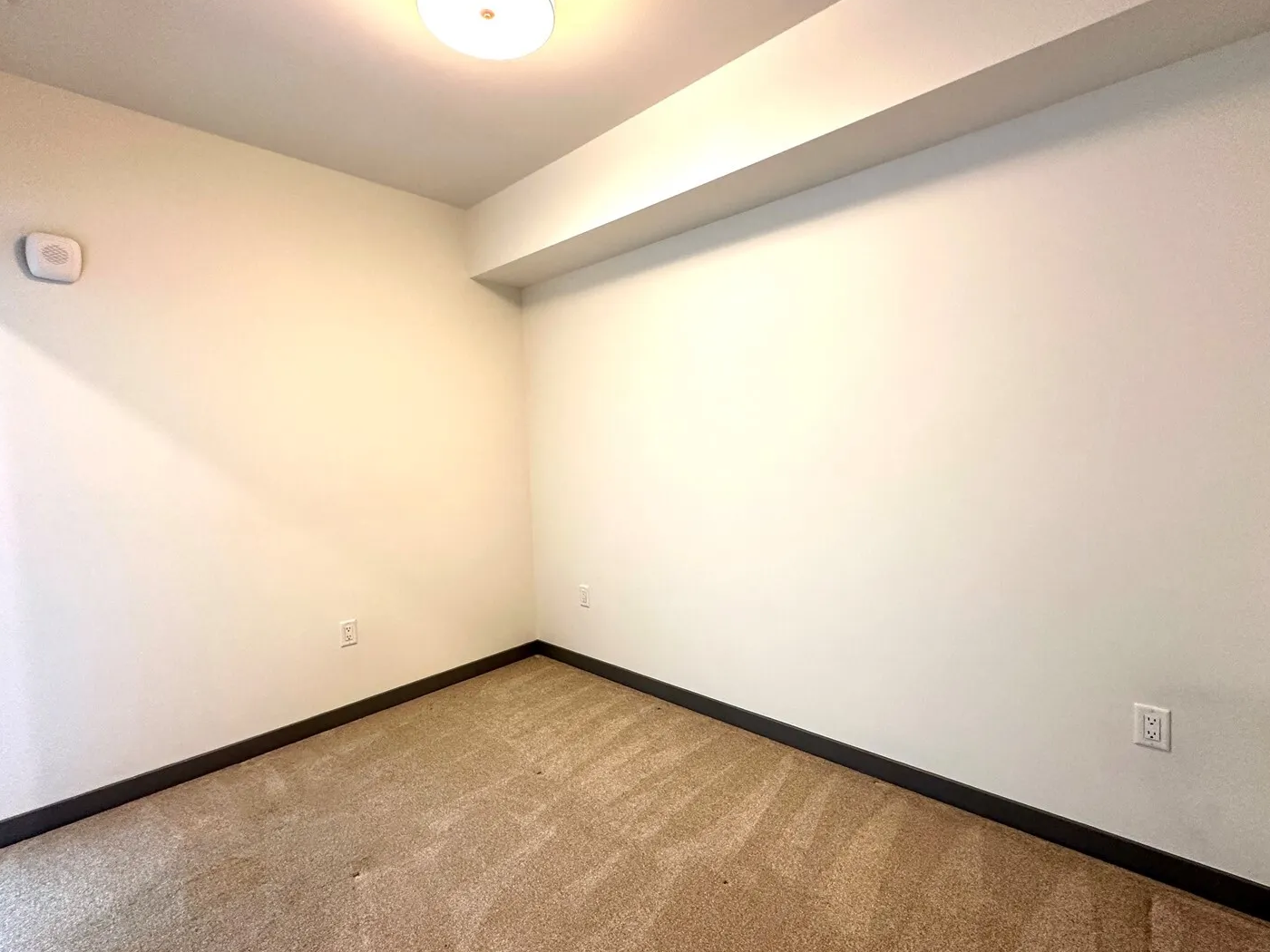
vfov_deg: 78.1
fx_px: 587
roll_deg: +1.5
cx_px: 630
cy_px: 470
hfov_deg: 94.5
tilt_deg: -2.4
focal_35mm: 16
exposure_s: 1/60
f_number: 2.2
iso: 200
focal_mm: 2.22
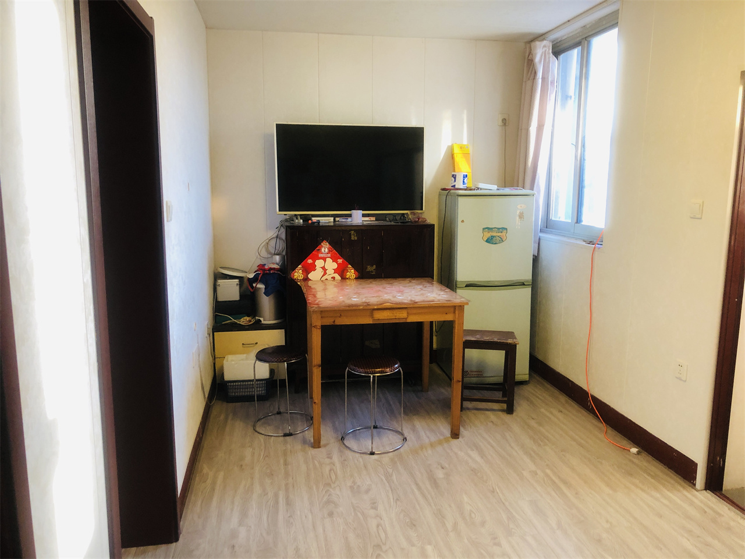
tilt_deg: -9.5
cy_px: 280
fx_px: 603
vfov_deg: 49.7
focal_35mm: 28
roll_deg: -0.8
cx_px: 372
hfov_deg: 63.4
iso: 40
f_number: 1.8
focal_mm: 4
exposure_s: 1/25
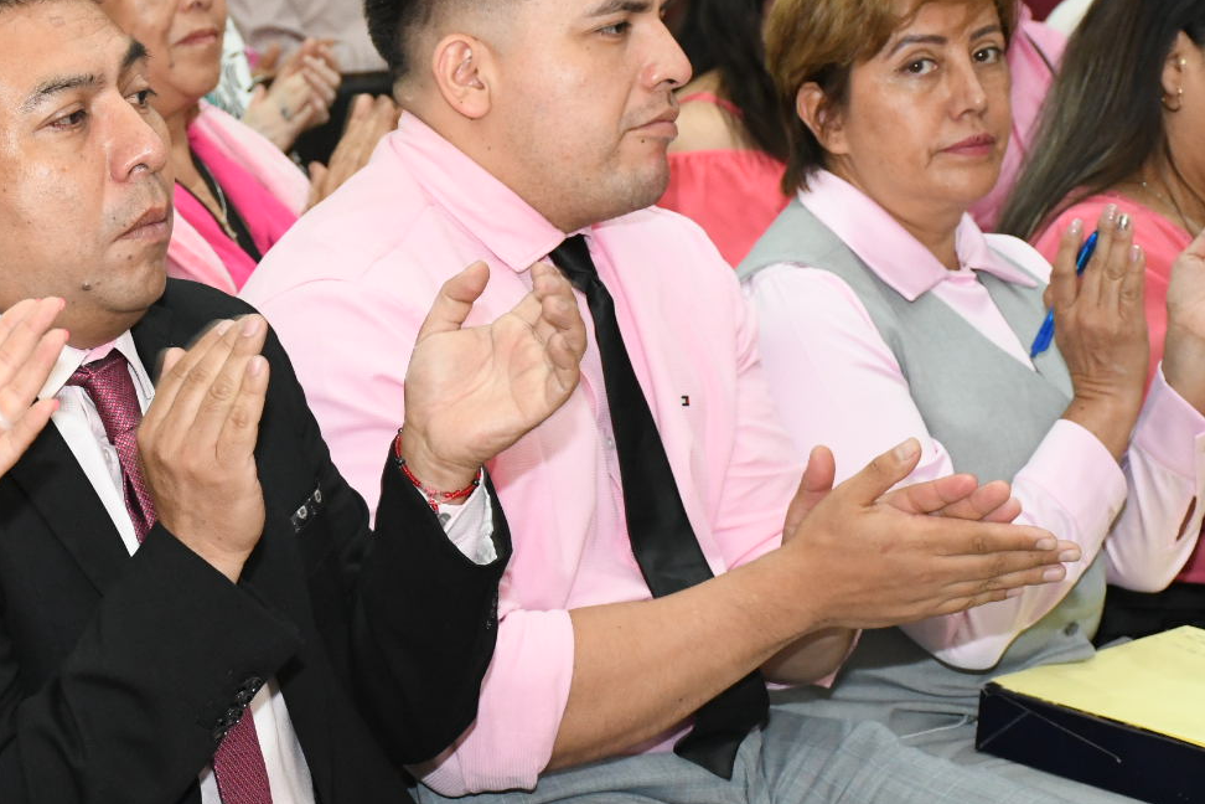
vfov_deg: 10.5
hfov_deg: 15.7
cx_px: 227
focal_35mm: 130
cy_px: 426
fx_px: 4351
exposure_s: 1/125
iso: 4000
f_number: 6.3
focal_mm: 52
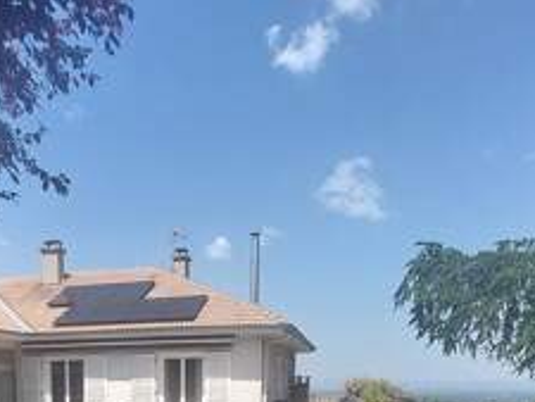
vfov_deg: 33.2
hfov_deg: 48.2
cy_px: 454
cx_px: 136
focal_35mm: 37
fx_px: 572
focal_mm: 1.74
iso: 50
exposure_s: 1/897
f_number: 2.2
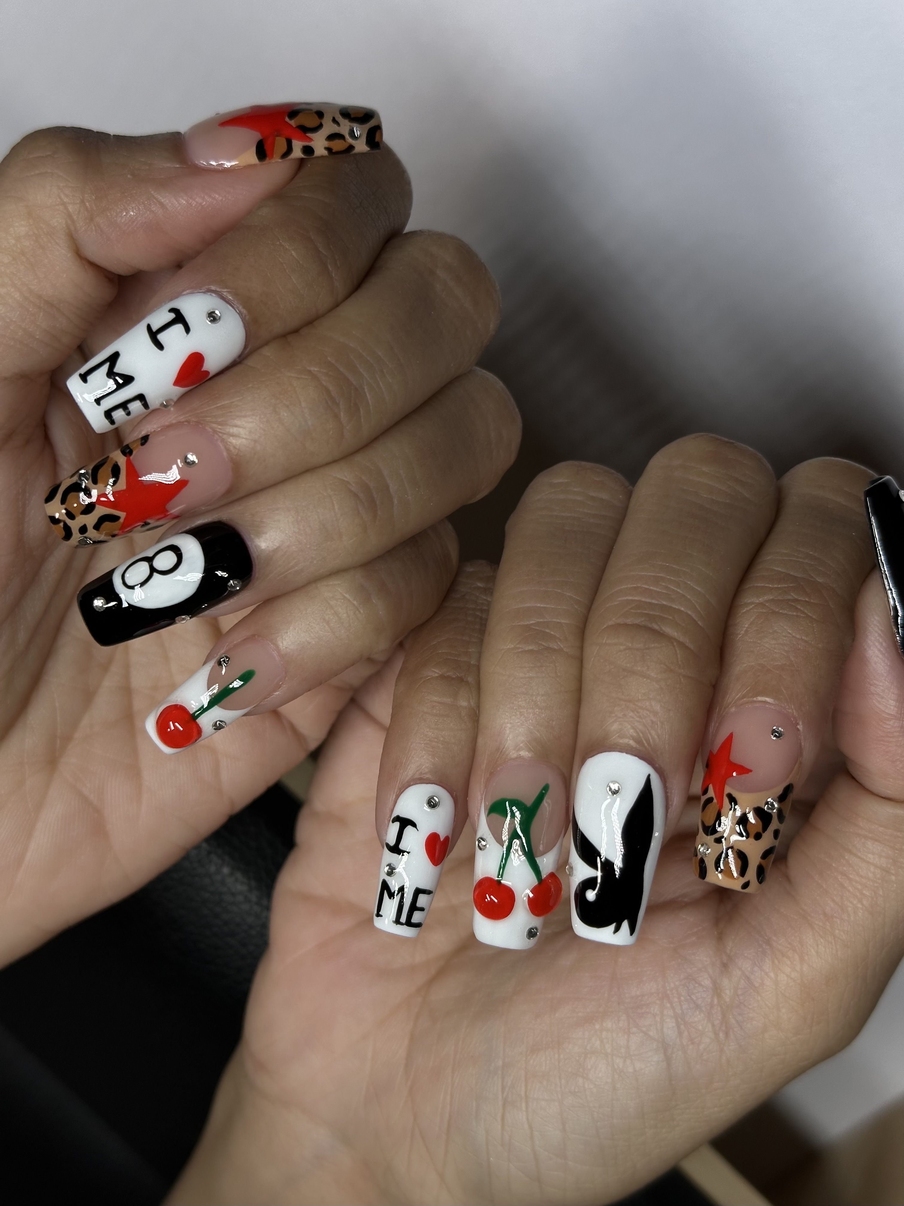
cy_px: 603
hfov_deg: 30.3
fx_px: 1671
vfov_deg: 39.7
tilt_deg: -60.0
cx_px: 452
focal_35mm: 48
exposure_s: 1/513
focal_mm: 6.86
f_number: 1.78
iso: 64
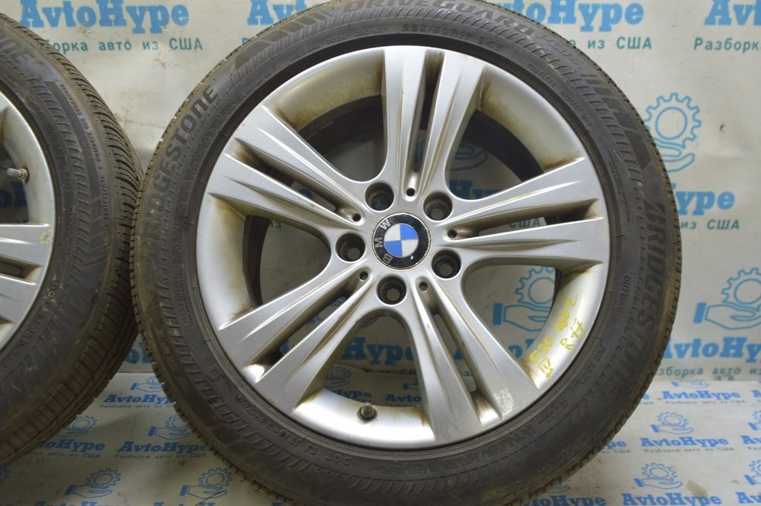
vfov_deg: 39.9
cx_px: 380
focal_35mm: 33
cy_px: 253
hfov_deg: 57.3
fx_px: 697
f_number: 5.6
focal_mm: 22
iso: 400
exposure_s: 1/20
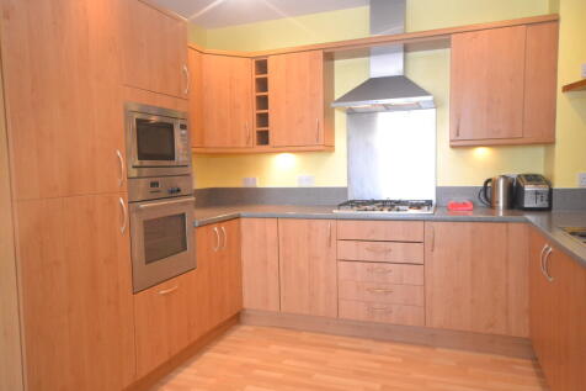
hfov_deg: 67.4
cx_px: 293
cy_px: 196
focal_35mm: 27
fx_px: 439
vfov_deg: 47.9
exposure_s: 1/60
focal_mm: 18
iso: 2800
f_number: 5.3
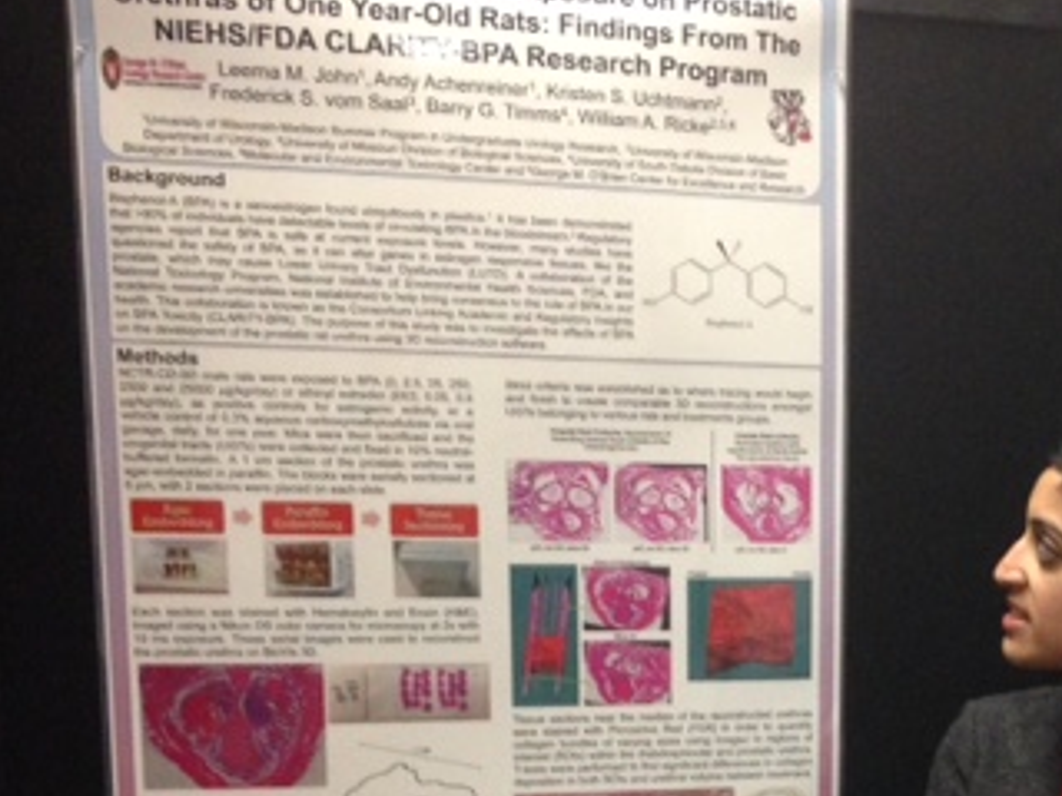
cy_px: 703
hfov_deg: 28.0
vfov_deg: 21.8
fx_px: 2025
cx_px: 1002
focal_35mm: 66
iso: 320
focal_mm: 4.12
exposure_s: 1/20
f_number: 2.4
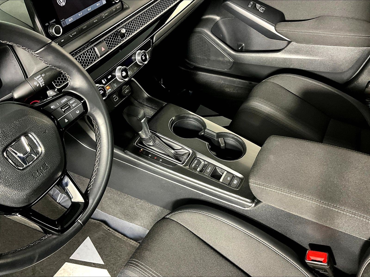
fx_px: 310
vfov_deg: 48.2
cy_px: 138
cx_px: 185
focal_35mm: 29
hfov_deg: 61.7
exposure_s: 1/36
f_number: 1.8
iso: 320
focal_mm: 3
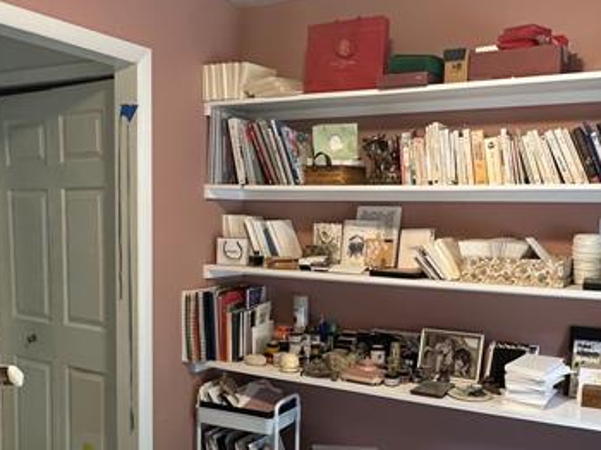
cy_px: 299
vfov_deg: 34.8
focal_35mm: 41
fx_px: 711
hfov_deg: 45.8
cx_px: 292
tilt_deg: -4.6
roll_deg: -1.5
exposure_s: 1/60
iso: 160
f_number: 2.2
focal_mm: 2.22
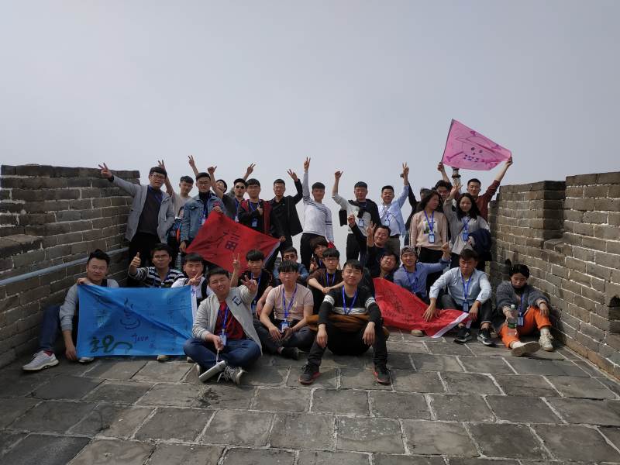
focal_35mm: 24
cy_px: 232
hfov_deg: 71.6
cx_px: 310
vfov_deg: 56.8
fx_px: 430
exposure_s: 1/2699
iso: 100
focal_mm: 3.94
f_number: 1.9
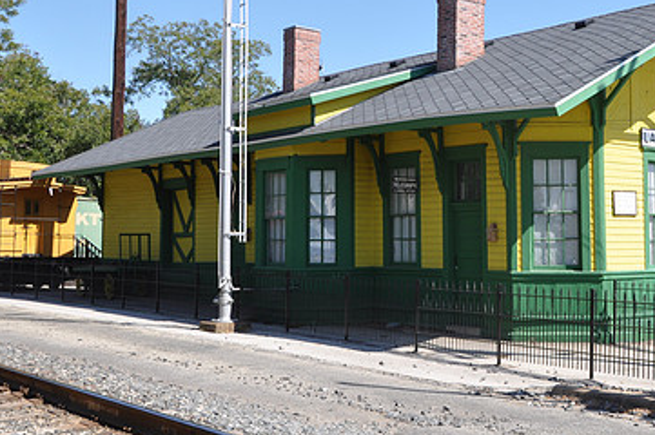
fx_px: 963
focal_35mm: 53
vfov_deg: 25.5
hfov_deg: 36.6
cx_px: 494
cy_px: 193
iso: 200
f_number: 10
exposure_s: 1/125
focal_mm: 22
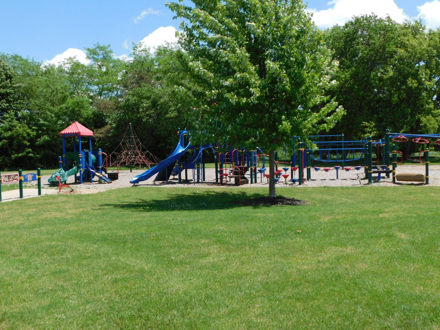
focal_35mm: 36
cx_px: 220
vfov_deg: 39.7
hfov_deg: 51.4
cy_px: 165
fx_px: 458
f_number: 3.5
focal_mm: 6.3
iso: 125
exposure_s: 1/1000
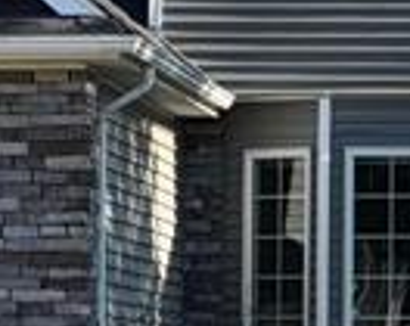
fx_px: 4407
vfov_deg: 4.2
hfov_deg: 5.3
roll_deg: -0.6
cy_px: 314
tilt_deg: +0.8
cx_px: 236
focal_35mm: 364
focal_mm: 6.76
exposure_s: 1/1838
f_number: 1.78
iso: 64
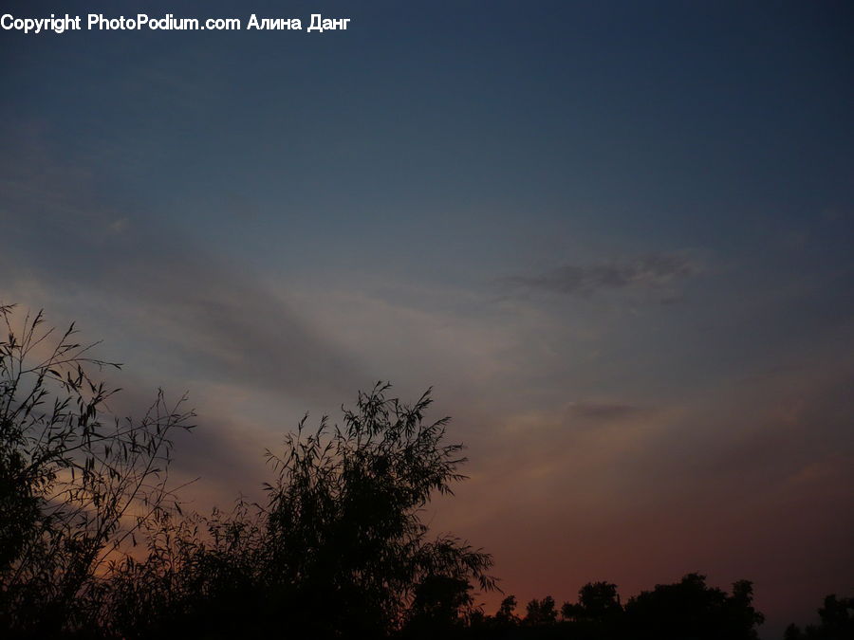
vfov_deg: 40.7
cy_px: 320
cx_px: 427
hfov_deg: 52.6
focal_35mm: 35
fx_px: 863
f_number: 2.8
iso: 100
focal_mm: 5.8
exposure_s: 1/640
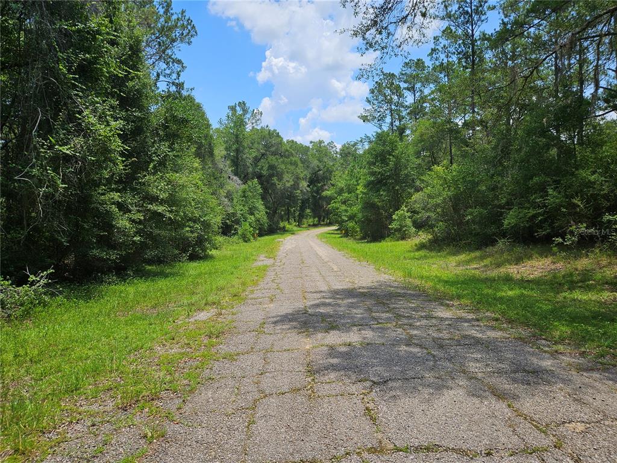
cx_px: 308
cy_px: 232
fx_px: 410
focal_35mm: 23
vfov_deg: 58.9
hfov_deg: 73.9
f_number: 1.8
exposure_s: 1/1623
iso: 25
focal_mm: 5.4
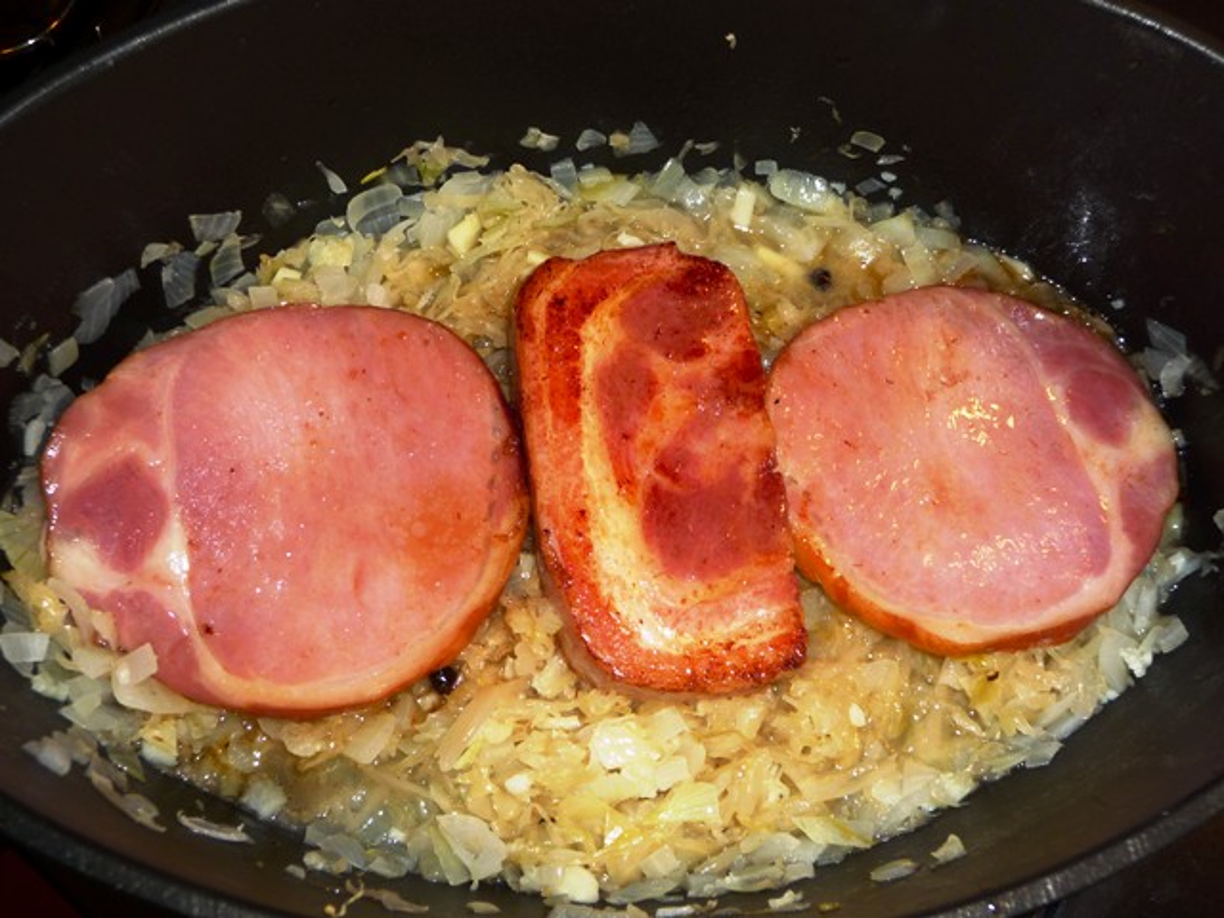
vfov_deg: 41.8
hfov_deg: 54.0
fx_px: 1202
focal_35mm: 34
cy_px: 459
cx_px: 612
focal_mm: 5.6
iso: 100
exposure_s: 1/30
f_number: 3.6
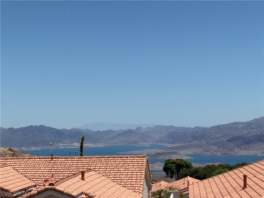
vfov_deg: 14.8
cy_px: 99
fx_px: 763
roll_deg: +1.1
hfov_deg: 19.6
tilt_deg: +2.0
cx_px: 132
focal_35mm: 100
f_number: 2.8
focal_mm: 16.89
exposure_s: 1/883
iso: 16
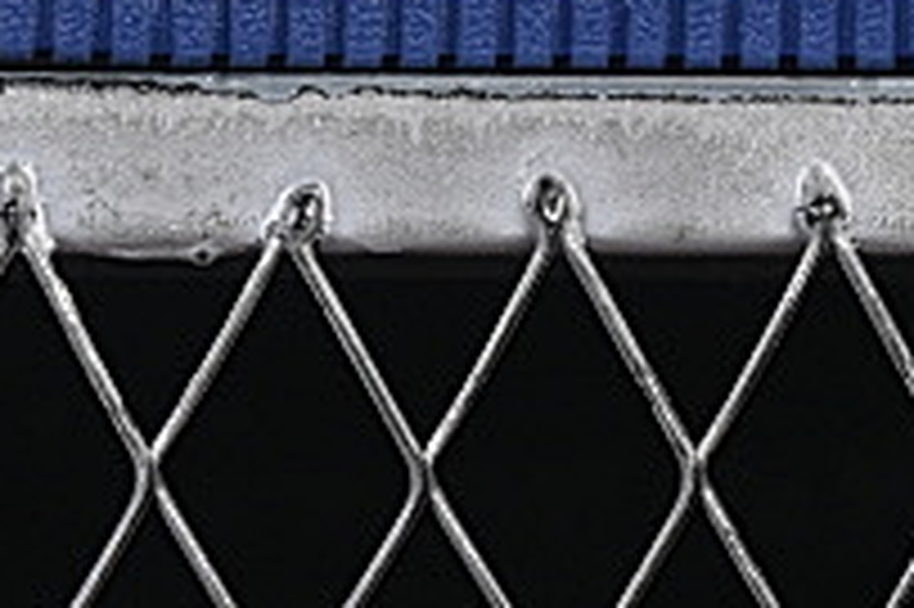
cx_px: 410
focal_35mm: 399
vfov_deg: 3.4
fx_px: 10122
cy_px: -932
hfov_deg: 5.2
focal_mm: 50
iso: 160
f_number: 8
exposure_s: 1/80
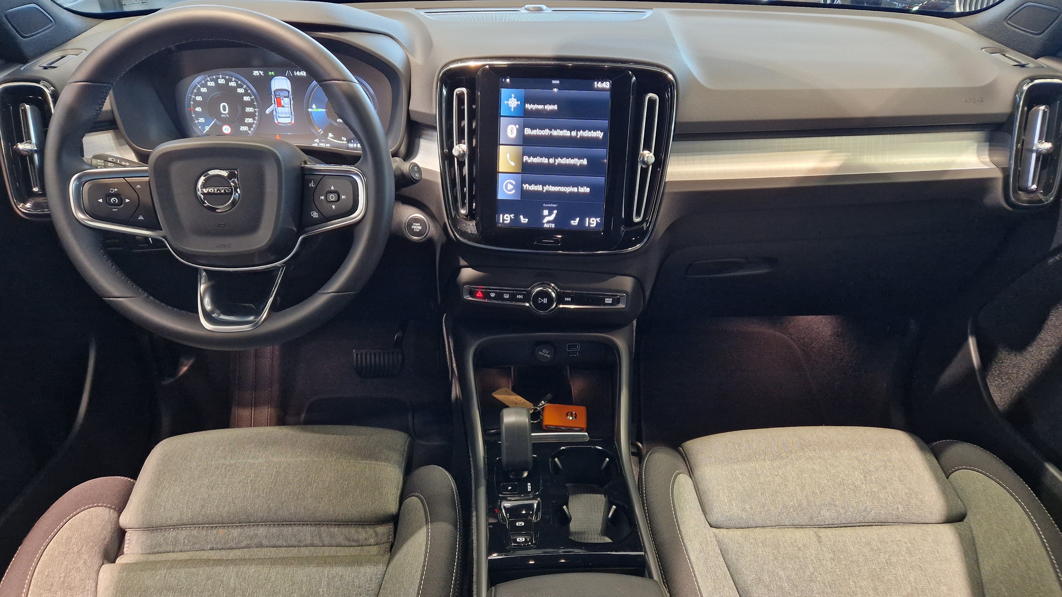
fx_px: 732
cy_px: 312
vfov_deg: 44.4
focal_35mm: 26
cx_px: 524
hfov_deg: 71.9
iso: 320
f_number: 1.8
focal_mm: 5.4
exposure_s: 1/100
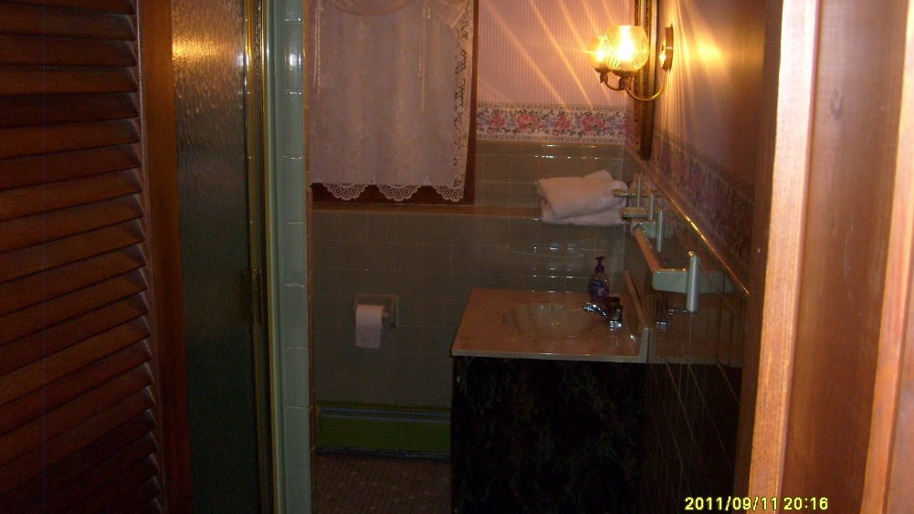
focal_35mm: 39
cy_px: 226
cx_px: 458
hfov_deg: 51.6
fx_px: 945
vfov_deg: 30.4
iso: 100
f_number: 2.8
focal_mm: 5.8
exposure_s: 1/45
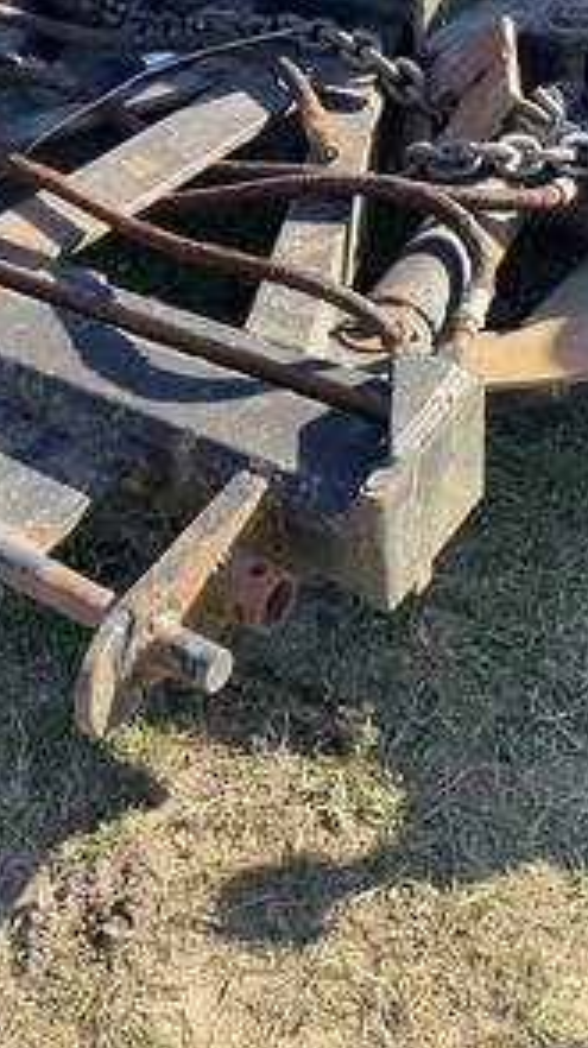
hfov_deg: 27.6
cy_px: 531
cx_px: 235
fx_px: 1194
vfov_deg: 47.4
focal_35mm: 43
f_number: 1.8
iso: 20
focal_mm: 3
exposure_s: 1/197
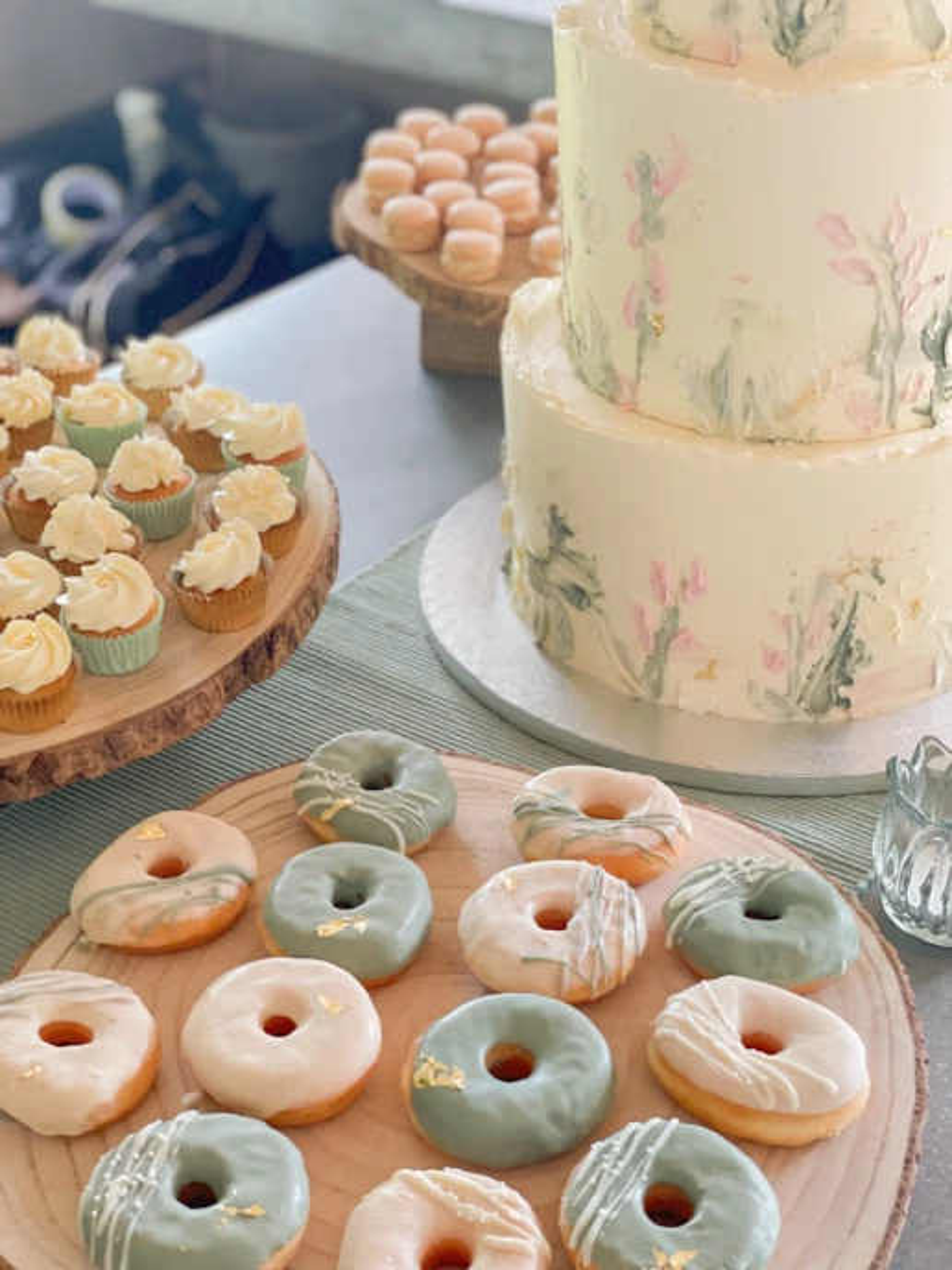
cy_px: 635
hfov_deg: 28.0
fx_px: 1907
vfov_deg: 36.8
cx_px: 476
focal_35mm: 52
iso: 250
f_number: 2
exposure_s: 1/87
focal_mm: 6
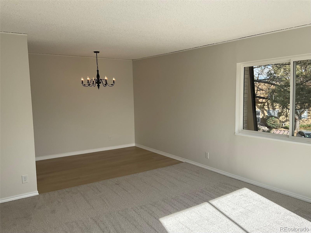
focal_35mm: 29
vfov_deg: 48.2
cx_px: 156
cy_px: 116
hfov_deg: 61.7
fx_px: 261
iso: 16
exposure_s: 1/613
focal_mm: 3
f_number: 1.8
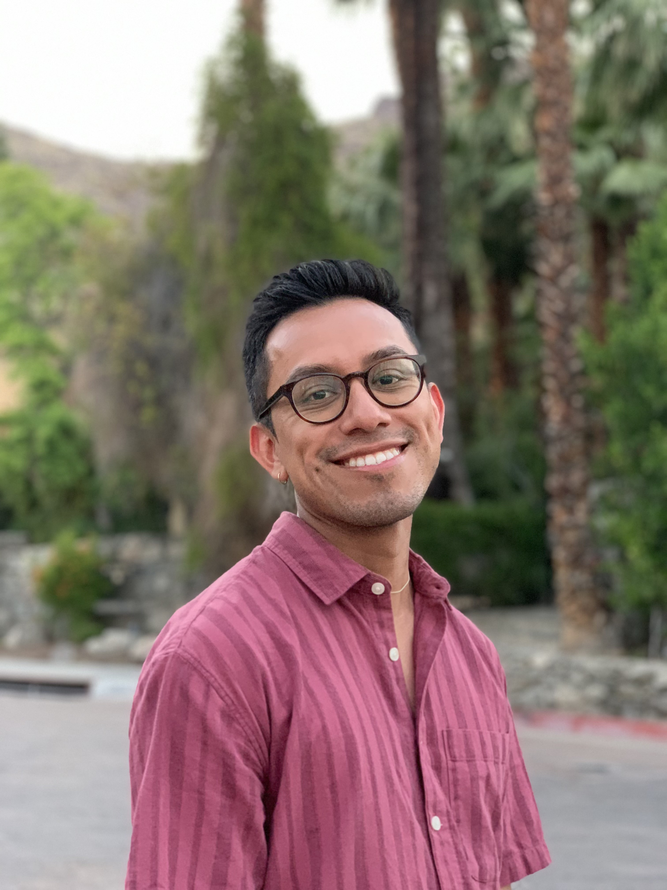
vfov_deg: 36.8
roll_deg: +0.3
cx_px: 334
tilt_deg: +5.7
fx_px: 1336
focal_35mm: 52
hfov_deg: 28.0
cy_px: 445
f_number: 2.4
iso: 320
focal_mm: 6
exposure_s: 1/60
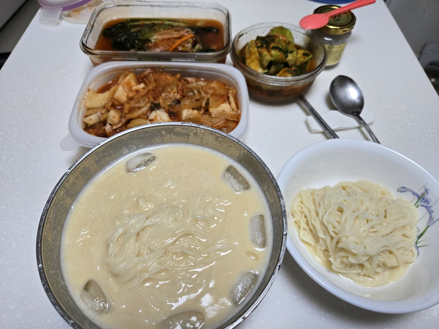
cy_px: 164
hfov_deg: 73.9
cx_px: 220
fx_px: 292
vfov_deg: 58.9
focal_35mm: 23
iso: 160
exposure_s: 1/120
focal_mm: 5.4
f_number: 1.8
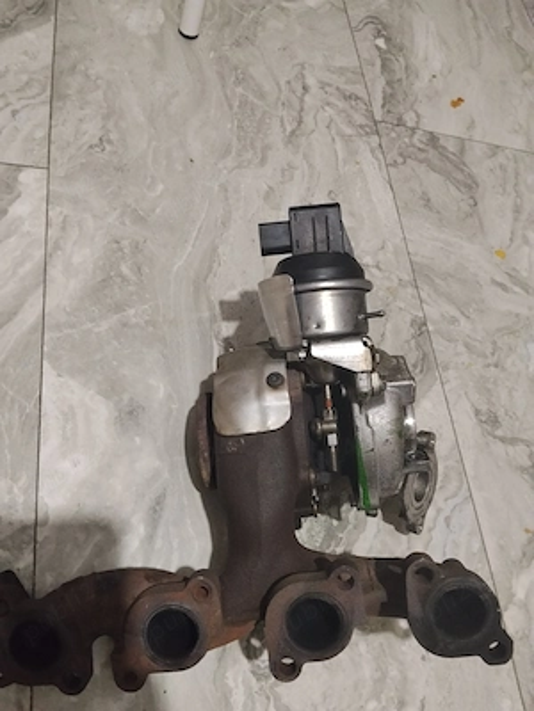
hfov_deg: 48.2
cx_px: 267
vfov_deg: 61.7
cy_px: 356
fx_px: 596
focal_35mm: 29
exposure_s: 1/25
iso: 800
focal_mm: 4.22
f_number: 1.8
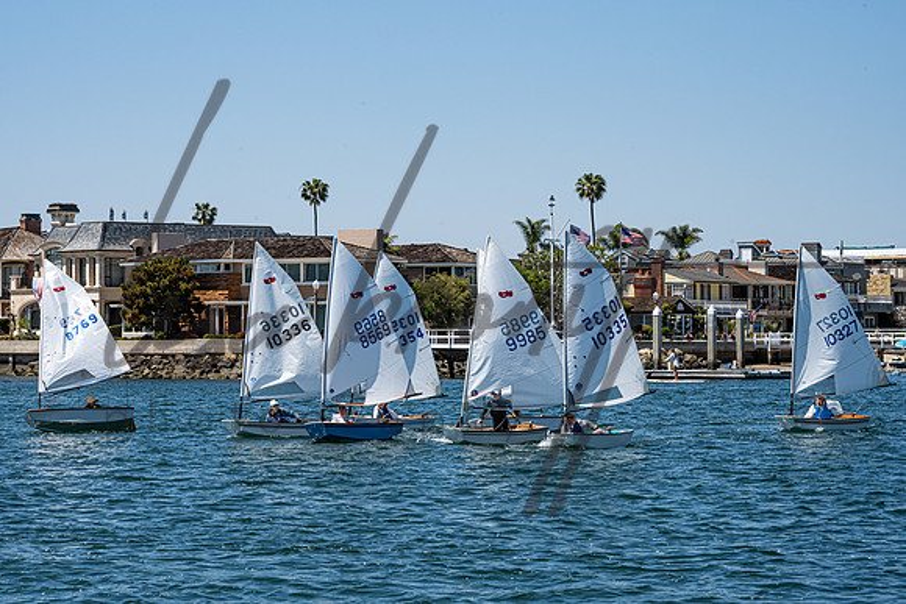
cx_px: 387
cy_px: 267
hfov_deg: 18.7
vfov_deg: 12.6
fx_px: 2744
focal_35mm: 109
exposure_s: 1/320
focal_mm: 94
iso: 250
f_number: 18
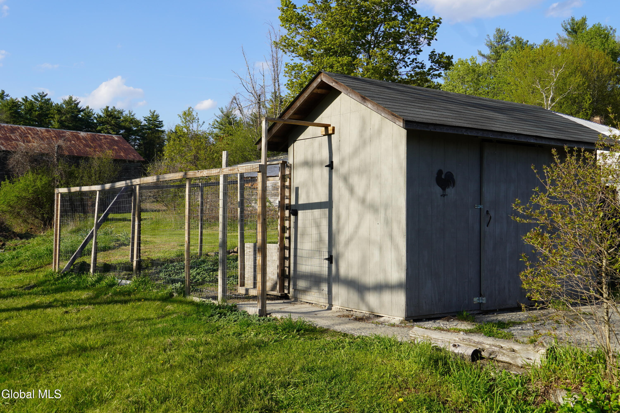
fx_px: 697
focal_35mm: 40
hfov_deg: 47.9
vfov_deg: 33.0
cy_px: 206
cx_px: 310
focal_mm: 27
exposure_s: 1/125
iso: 100
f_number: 9
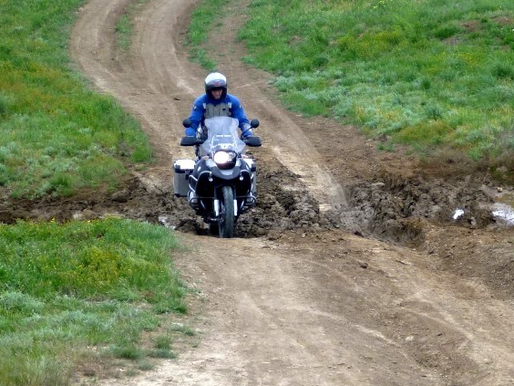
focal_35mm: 138
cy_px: 146
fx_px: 2049
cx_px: 327
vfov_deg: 10.7
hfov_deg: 14.3
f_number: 5.5
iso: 100
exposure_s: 1/125
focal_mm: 13.4
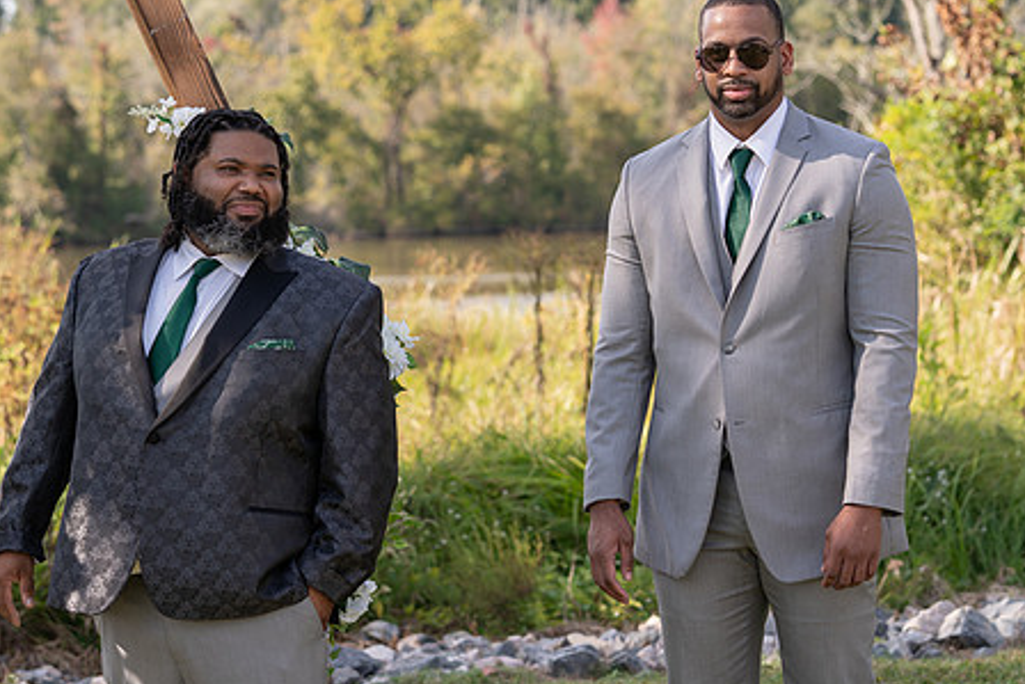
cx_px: 517
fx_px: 2706
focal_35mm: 95
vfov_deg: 14.4
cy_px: 296
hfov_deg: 21.5
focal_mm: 72
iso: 100
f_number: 4
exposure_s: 1/320
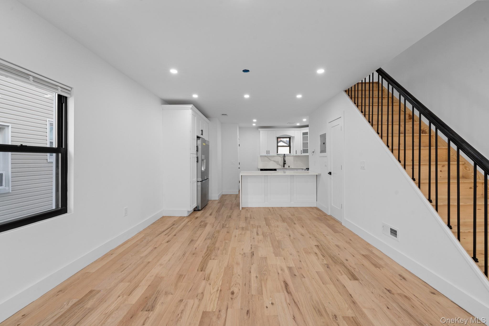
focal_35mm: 14
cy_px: 163
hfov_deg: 104.3
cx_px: 244
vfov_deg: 81.2
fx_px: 190
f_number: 10
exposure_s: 1/6
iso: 320
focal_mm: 14
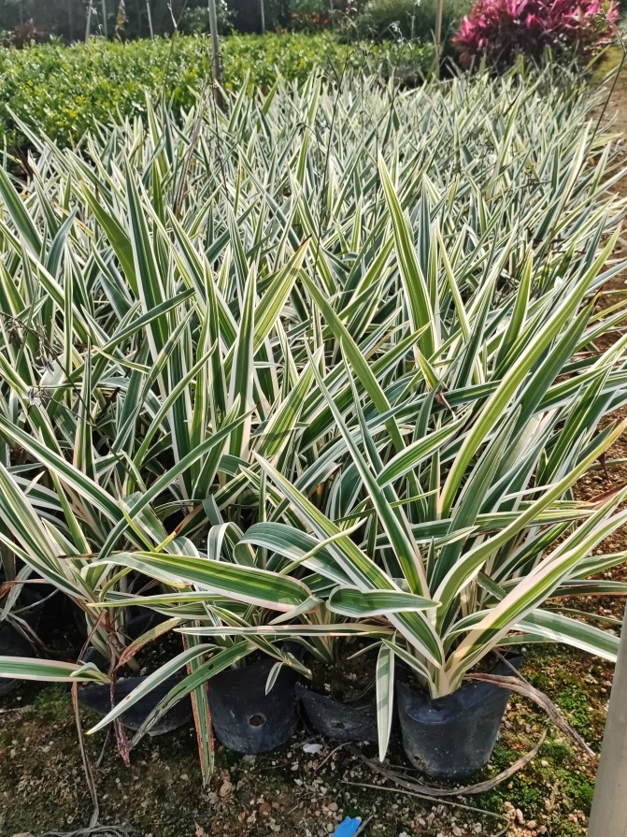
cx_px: 323
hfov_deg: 45.4
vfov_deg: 58.1
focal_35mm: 31
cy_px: 481
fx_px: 749
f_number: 1.8
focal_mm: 4.26
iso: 100
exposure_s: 1/442
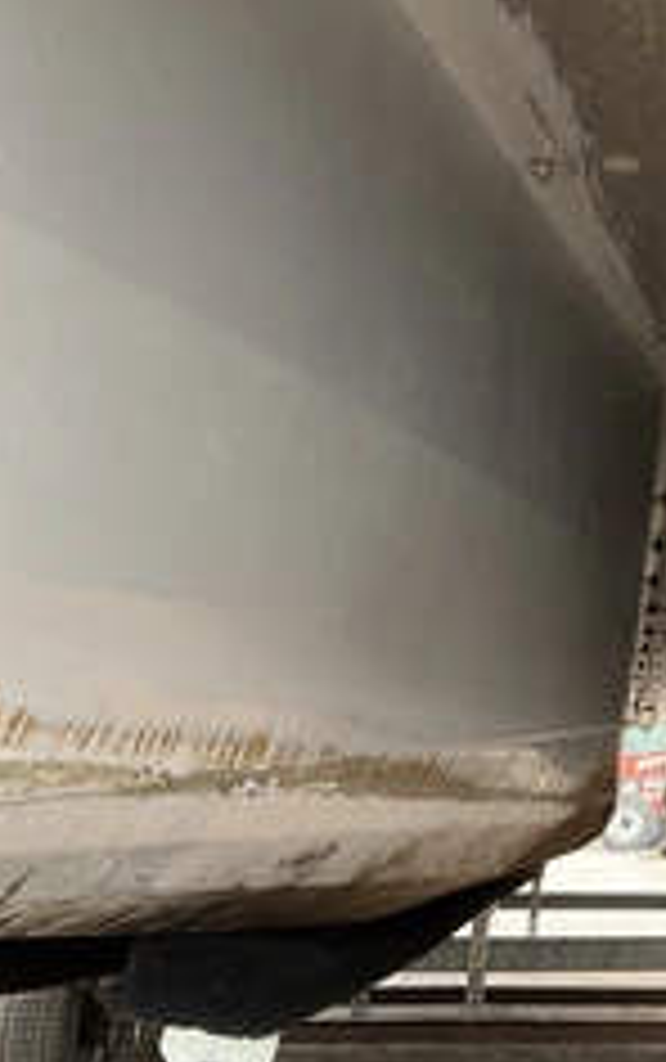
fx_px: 1506
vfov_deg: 38.8
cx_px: 891
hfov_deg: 22.1
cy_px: 562
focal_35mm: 52
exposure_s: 1/192
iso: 25
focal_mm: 3
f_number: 1.8
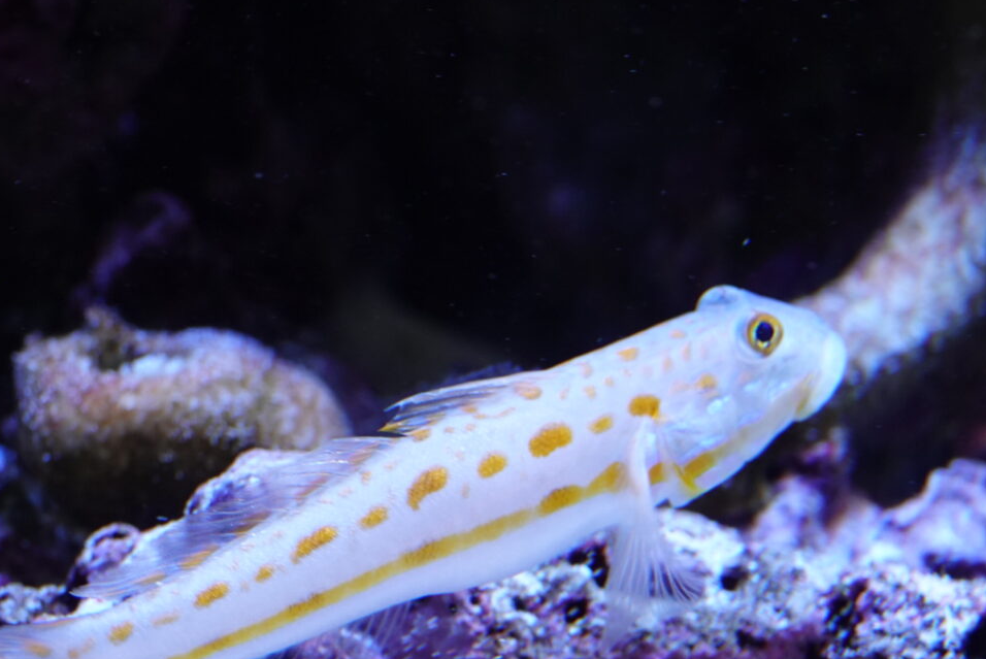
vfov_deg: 14.0
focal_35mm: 98
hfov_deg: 20.8
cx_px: 569
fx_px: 2686
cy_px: 442
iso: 400
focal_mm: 22.19
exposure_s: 1/80
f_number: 3.5
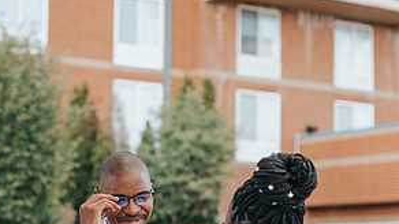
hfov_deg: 20.5
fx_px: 1100
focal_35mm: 104
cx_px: 142
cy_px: 240
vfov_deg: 11.5
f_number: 2.5
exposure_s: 1/500
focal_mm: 50
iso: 200
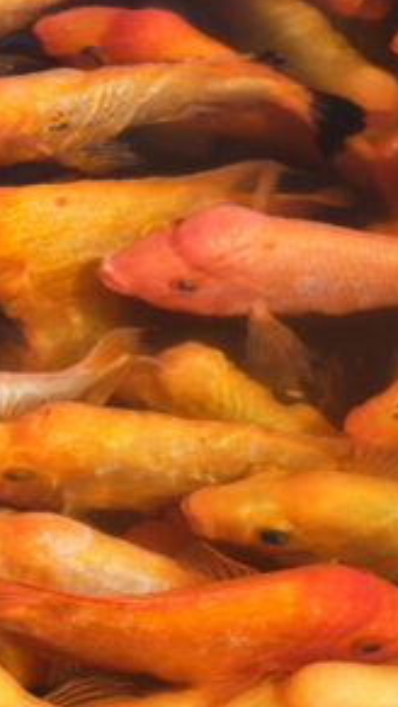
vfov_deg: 12.8
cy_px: 720
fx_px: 3110
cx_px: 17
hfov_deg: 7.3
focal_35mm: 166
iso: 160
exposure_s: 1/1250
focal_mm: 30
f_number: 5.6
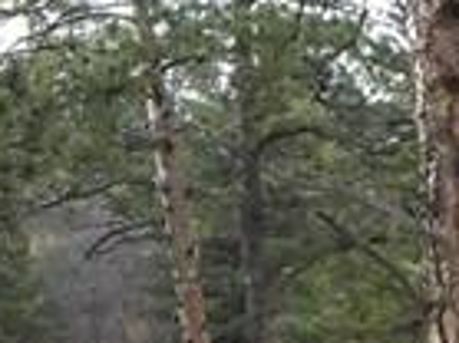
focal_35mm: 169
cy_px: 233
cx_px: -406
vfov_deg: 8.8
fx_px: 2239
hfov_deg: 10.8
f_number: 6
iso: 800
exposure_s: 1/640
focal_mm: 4
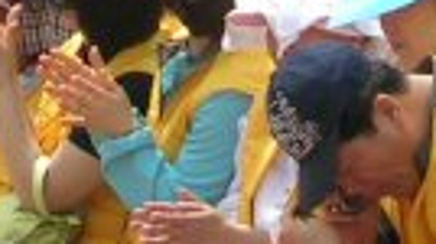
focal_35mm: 598
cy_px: -496
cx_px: 215
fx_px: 6905
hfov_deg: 3.6
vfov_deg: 2.0
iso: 50
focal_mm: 16.2
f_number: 4.9
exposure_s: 1/264
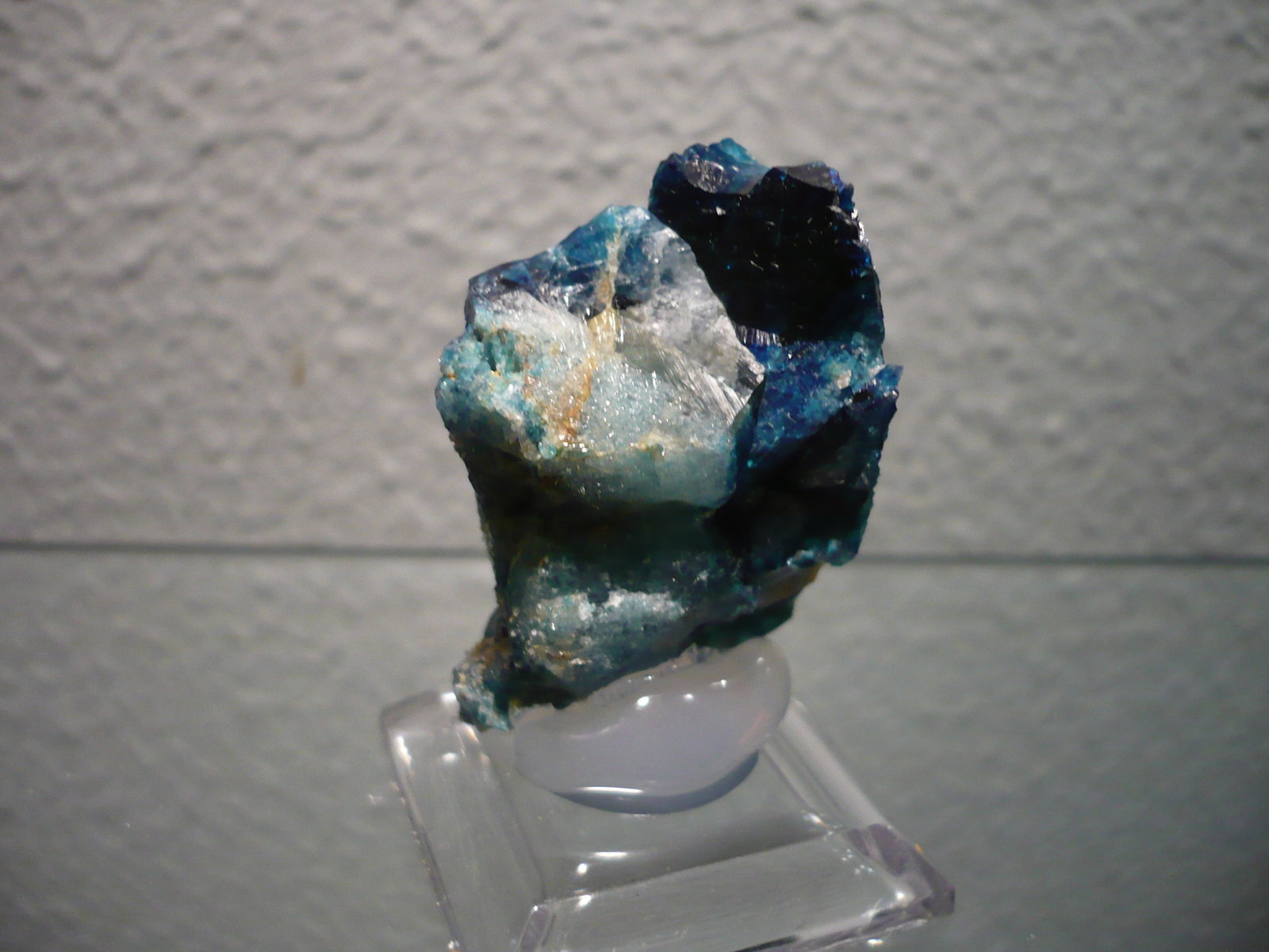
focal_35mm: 35
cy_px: 476
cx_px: 634
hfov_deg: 52.6
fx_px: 1283
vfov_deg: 40.7
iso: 200
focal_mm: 5.8
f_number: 2.8
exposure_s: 1/20
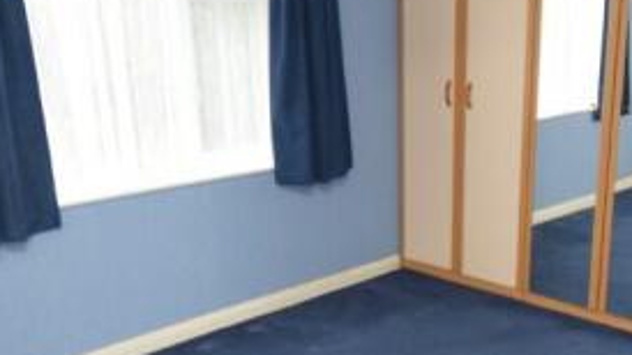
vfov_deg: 26.3
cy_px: 248
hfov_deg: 45.3
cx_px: 376
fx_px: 754
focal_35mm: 45
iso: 2500
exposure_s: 1/60
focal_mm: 12
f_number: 4
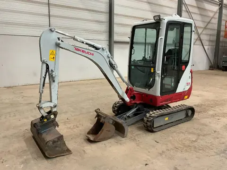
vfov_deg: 48.2
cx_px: 114
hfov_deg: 61.7
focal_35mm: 29
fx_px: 190
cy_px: 85
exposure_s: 1/60
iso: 200
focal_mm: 3
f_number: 1.8
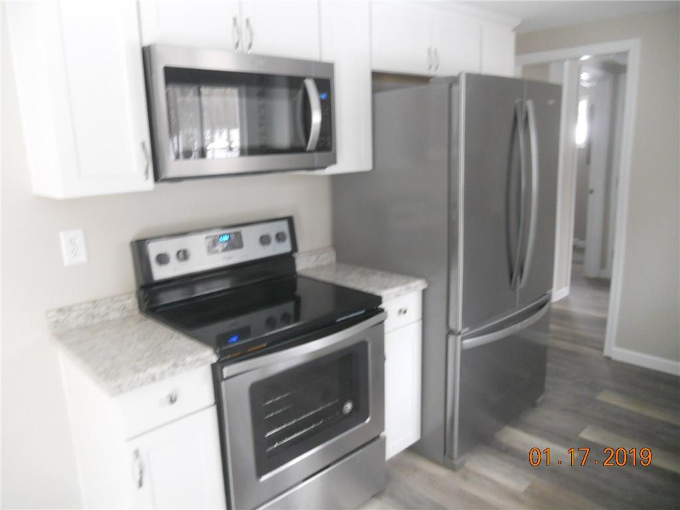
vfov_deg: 51.4
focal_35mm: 27
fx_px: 530
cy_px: 255
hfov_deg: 65.3
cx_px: 340
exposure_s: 1/10
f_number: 3.2
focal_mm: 4.9
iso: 400
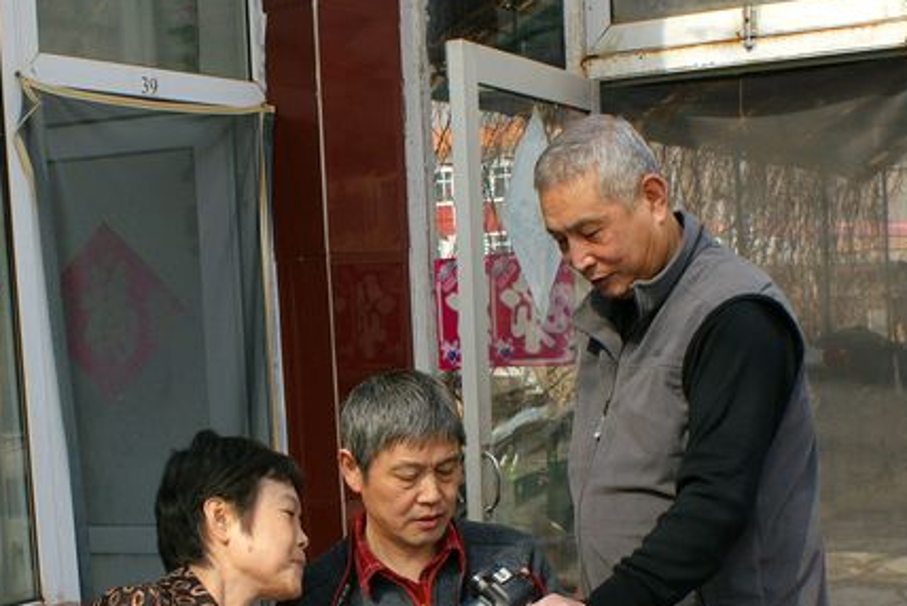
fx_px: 1412
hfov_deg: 35.6
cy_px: 507
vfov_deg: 23.8
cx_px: 430
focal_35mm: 56
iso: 200
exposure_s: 1/1000
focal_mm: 20
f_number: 5.6
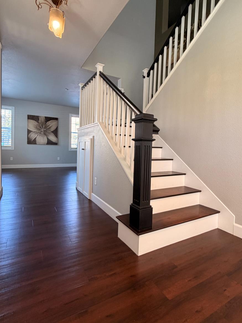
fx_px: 168
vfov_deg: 87.7
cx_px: 116
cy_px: 154
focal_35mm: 18
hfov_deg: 71.6
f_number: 2.2
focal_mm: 2.22
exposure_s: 1/60
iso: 250
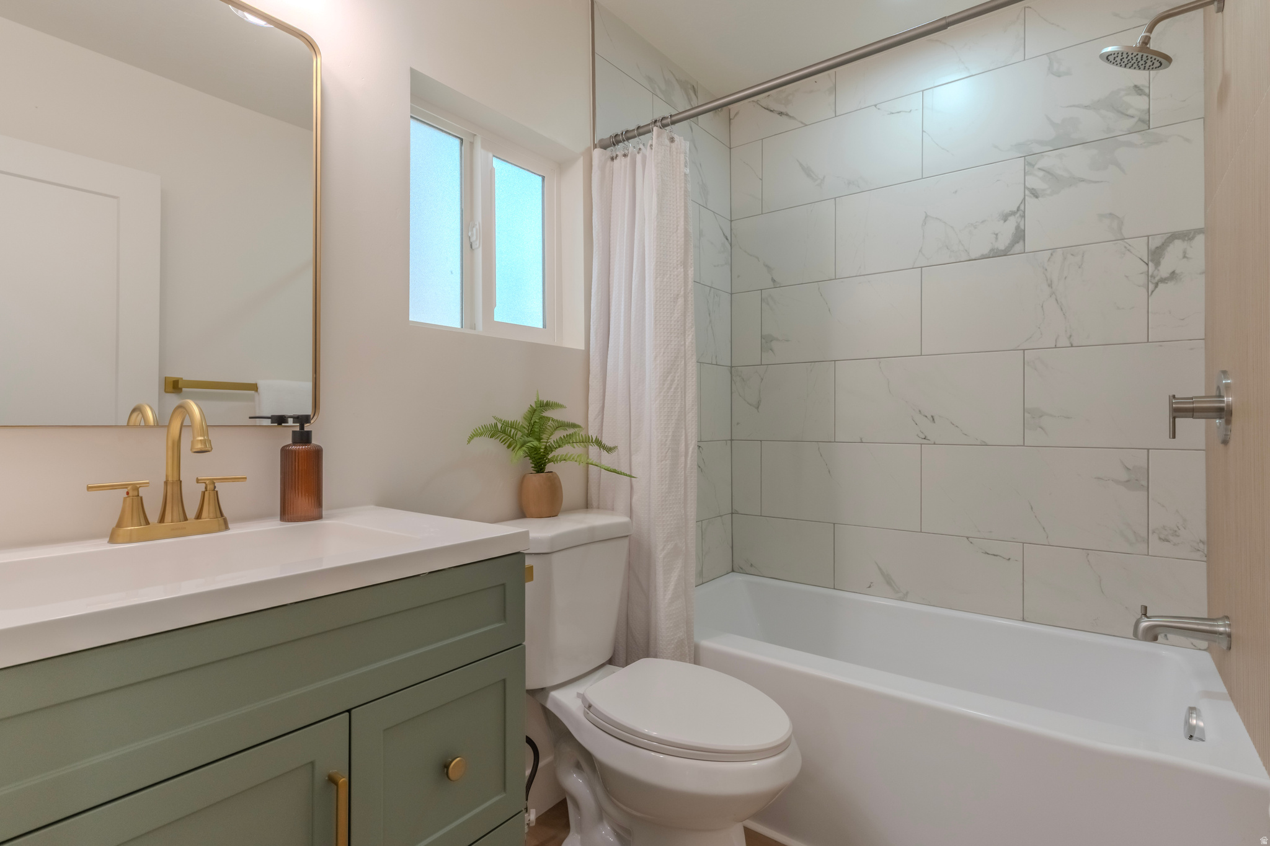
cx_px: 635
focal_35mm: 17
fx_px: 600
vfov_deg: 70.4
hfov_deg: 93.3
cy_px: 423
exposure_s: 1/800
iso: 1000
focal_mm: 17
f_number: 8
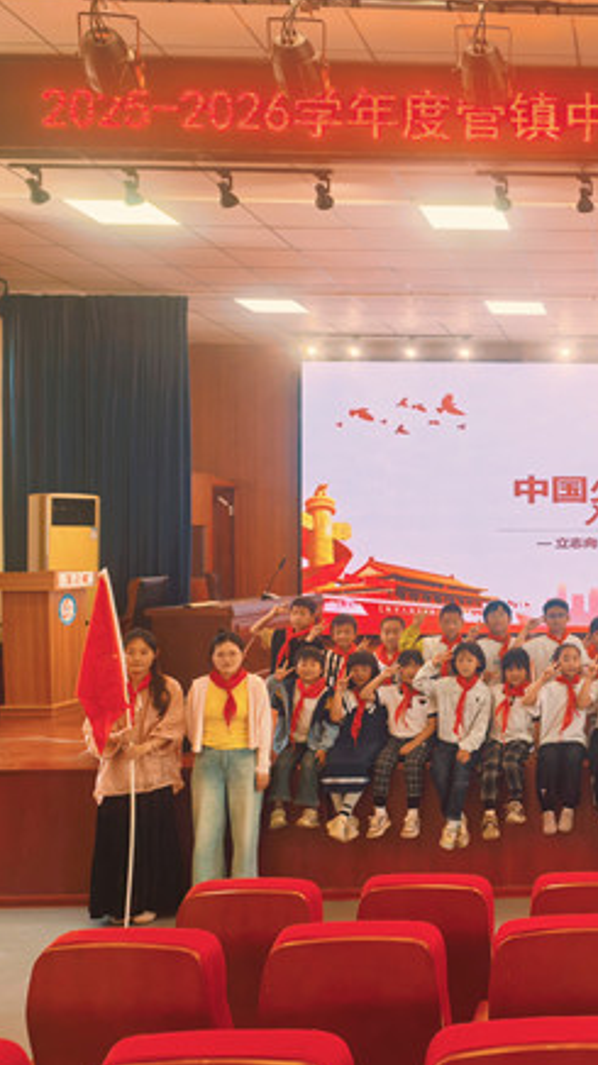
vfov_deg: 55.3
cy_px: 537
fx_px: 1016
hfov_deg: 29.3
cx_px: 674
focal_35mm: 36
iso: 250
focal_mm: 8.5
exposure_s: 1/100
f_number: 4
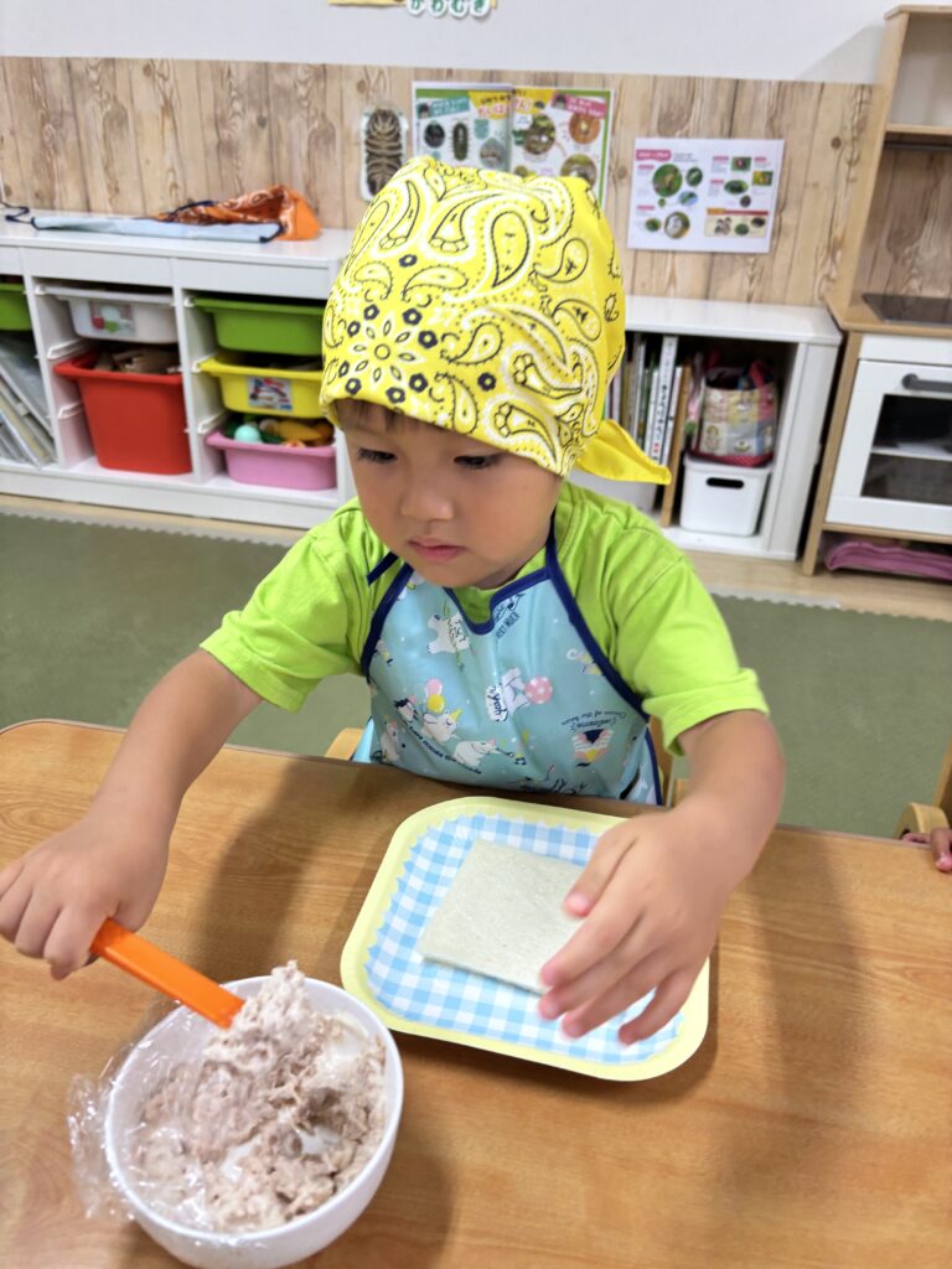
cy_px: 634
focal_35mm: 26
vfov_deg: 67.3
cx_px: 476
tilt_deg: -30.1
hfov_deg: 53.1
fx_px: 953
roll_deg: -0.9
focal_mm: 5.96
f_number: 1.6
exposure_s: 1/60
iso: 100
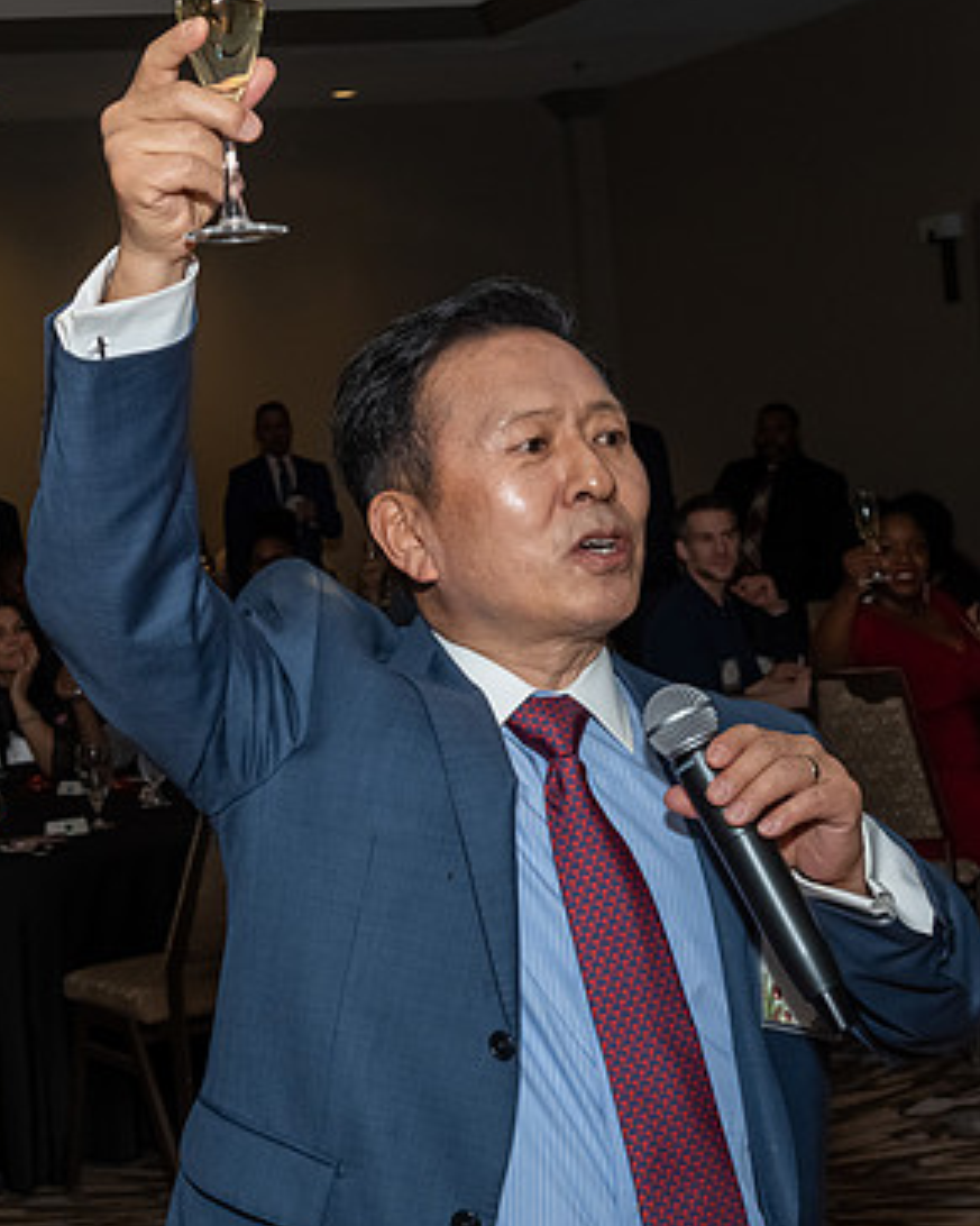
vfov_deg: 24.1
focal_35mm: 79
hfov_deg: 19.3
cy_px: 536
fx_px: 2865
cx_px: 279
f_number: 7.1
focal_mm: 28
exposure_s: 1/250
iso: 500
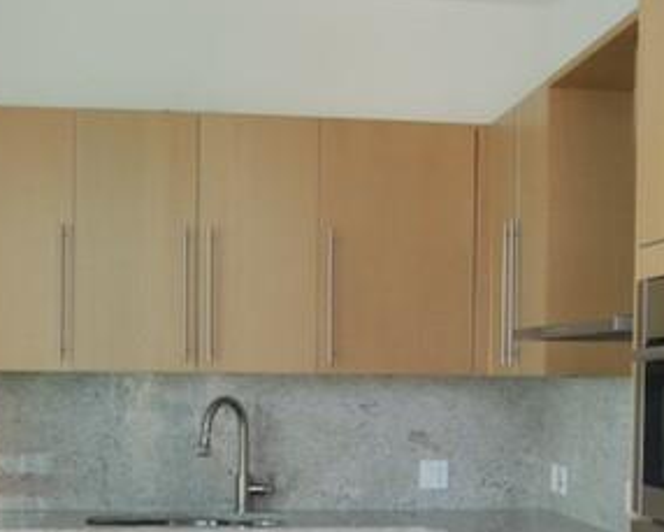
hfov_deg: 30.0
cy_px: 434
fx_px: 1238
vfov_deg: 23.8
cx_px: 374
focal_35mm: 63
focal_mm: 20
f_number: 5.6
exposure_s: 1/125
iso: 400
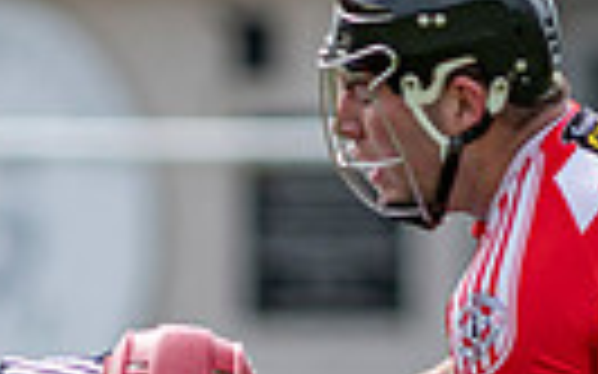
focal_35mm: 2778
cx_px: 158
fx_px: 45255
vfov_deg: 0.5
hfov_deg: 0.8
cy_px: 962
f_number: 2.8
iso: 100
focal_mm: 300
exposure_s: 1/1600
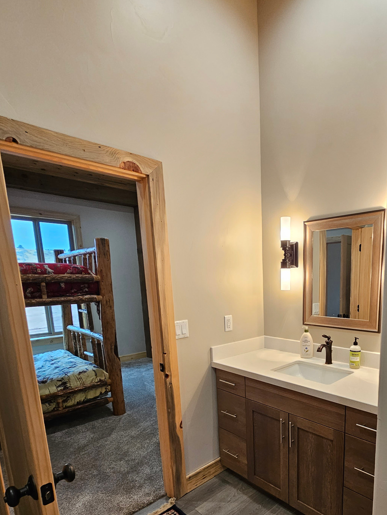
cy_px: 335
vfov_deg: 82.3
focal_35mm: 19
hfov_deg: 66.0
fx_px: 283
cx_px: 271
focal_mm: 2.2
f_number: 2.2
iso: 200
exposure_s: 1/60
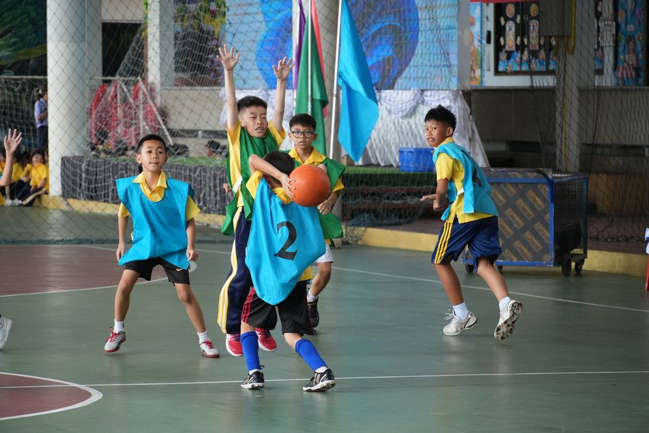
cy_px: 216
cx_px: 324
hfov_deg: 12.5
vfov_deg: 8.3
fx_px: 2975
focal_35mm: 165
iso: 1600
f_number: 5.6
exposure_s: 1/500
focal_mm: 110
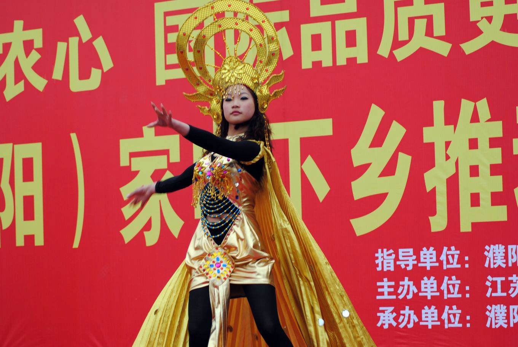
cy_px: 174
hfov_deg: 19.4
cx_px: 259
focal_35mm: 105
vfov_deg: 13.1
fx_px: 1513
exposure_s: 1/80
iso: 100
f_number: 4.5
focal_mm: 70
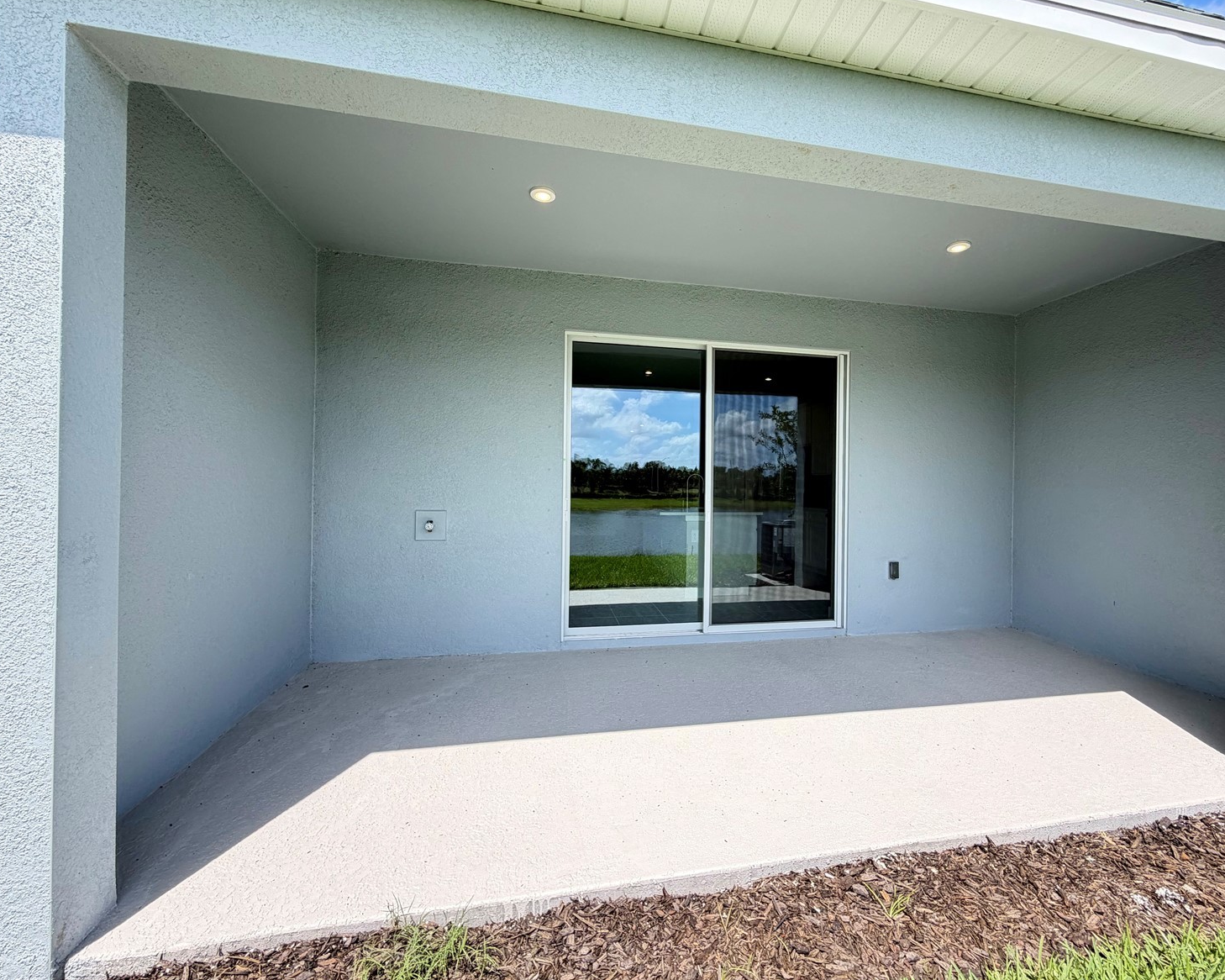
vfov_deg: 84.0
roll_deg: -0.4
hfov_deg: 96.6
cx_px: 663
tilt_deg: -0.4
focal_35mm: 15
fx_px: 544
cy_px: 487
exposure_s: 1/502
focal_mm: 2.22
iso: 64
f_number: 2.2
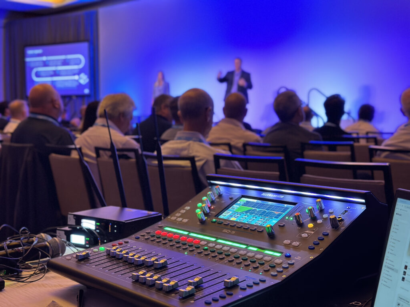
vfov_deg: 30.3
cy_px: 154
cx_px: 205
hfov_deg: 39.7
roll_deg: +0.1
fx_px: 569
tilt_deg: -3.0
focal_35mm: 48
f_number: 1.78
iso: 500
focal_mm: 6.86
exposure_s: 1/40
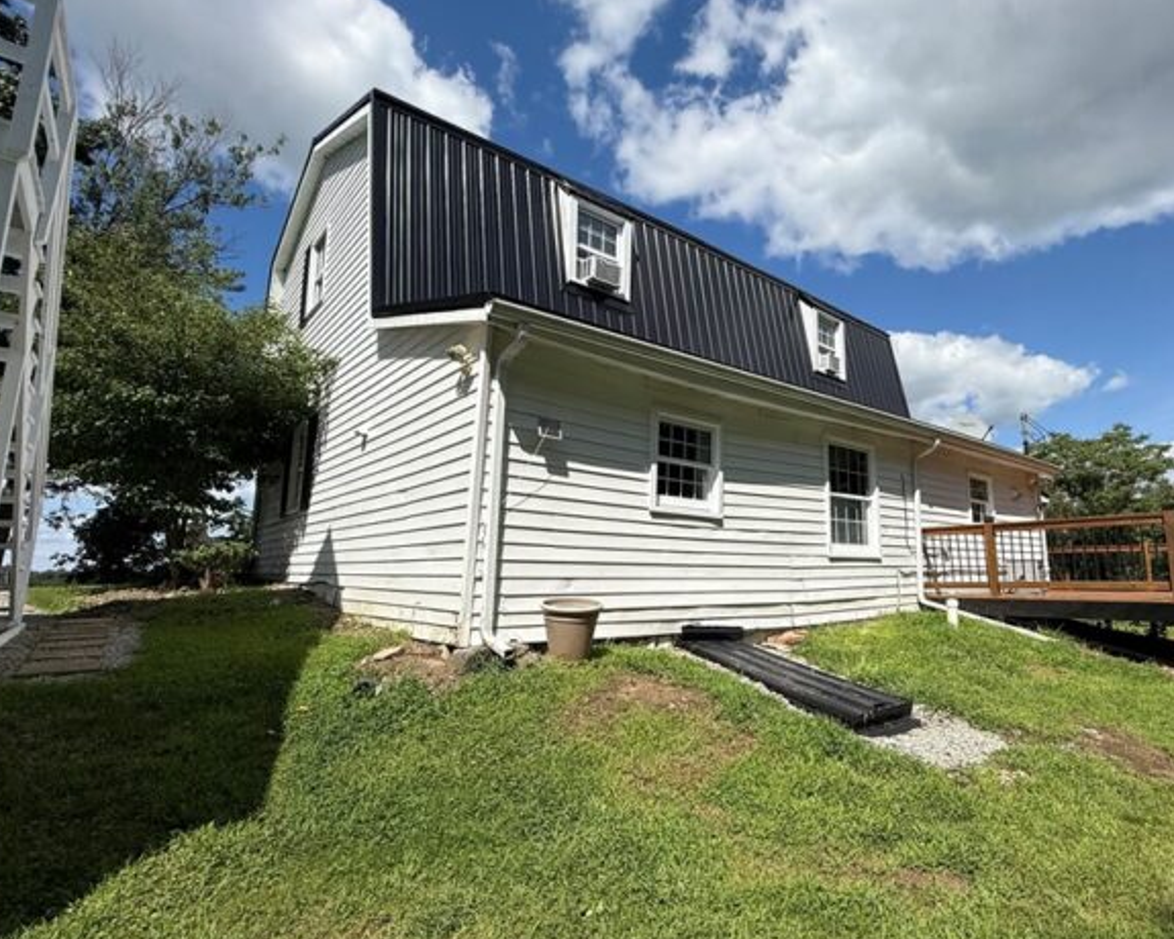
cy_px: 465
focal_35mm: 19
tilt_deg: +9.5
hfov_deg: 82.5
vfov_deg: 70.8
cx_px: 688
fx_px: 660
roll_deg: -0.1
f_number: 2.2
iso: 50
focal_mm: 2.22
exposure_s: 1/4149
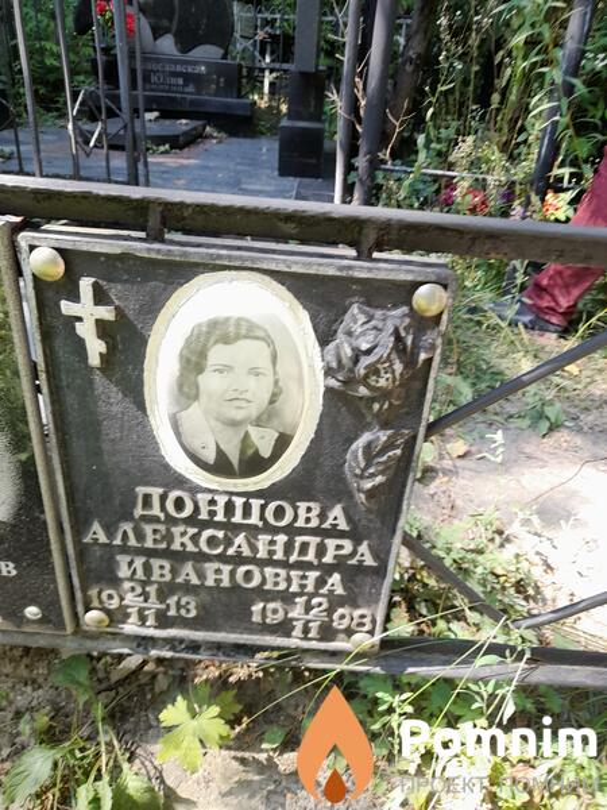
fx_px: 585
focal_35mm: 25
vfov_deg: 69.4
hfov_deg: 54.9
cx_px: 304
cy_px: 405
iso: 20
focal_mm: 4.6
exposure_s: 1/50
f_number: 2
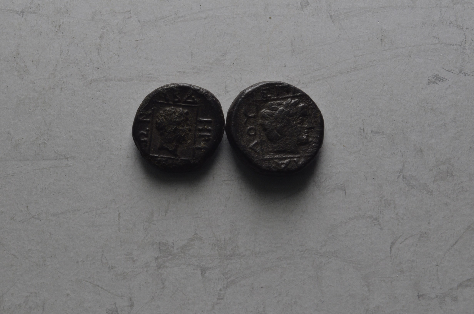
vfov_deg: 16.5
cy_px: 157
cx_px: 237
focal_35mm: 82
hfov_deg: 24.7
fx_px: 1084
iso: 400
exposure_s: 1/250
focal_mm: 55
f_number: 14
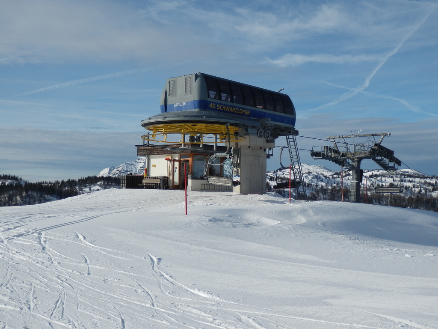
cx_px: 219
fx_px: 506
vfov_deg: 36.0
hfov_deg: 46.8
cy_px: 164
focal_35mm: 40
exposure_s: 1/160
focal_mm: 7.3
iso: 80
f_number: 10.4
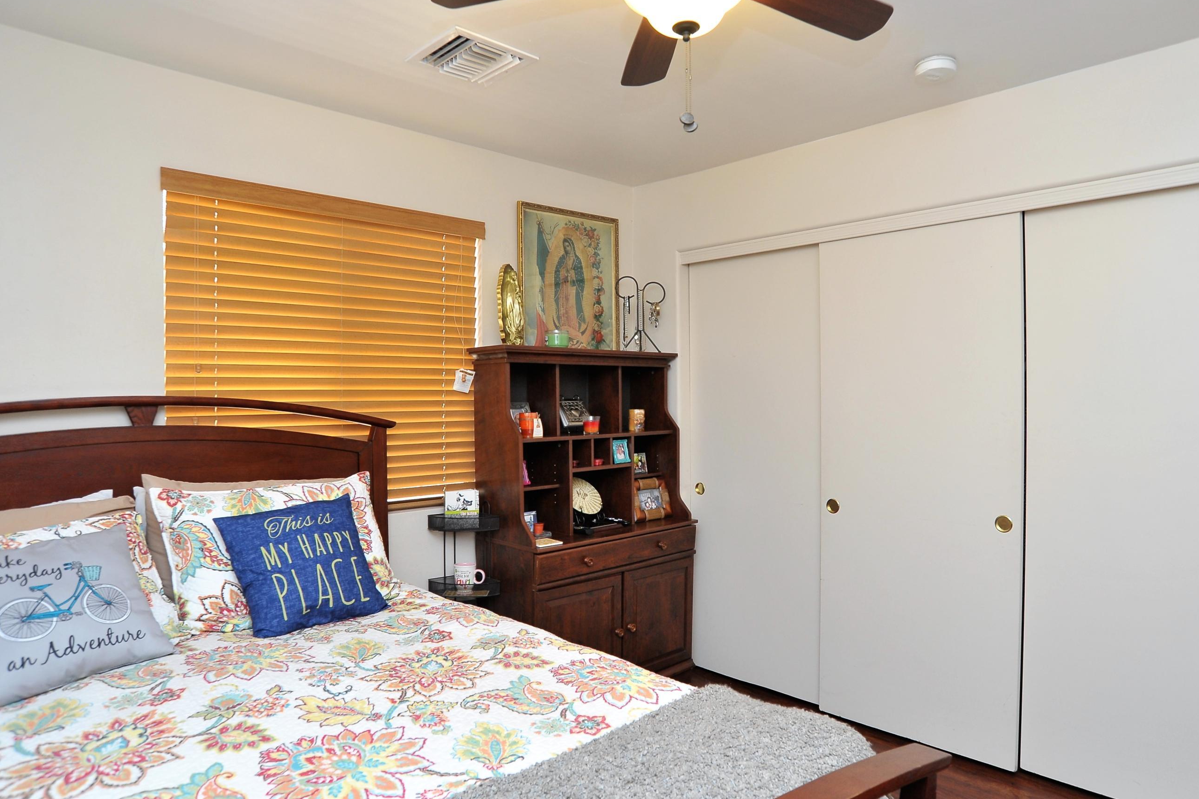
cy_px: 391
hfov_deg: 81.1
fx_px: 699
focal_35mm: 21
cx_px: 639
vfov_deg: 59.5
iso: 800
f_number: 6.3
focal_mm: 18
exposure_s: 1/30
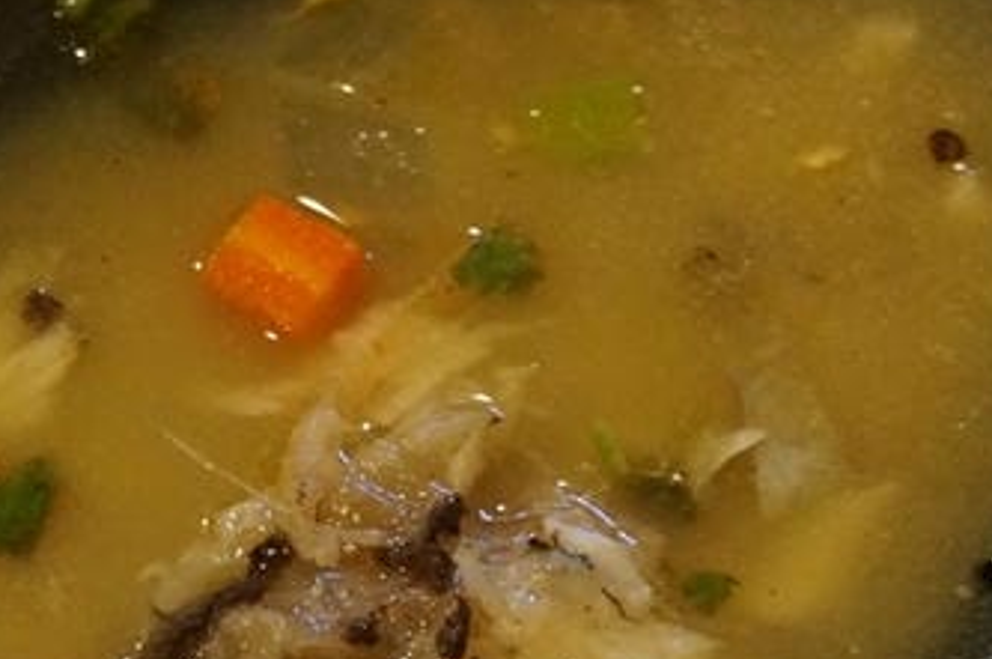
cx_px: 6
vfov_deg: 8.1
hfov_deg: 12.1
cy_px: 745
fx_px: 4617
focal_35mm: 168
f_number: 5
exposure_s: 1/100
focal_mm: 31
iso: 3200
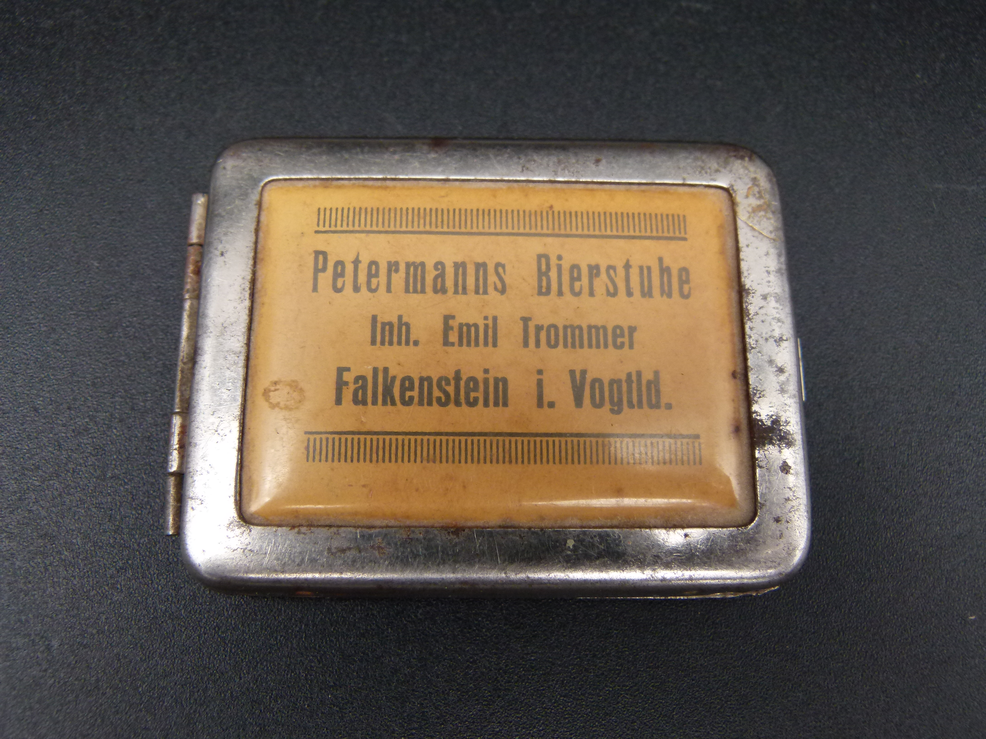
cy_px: 370
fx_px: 940
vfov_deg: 42.9
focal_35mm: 33
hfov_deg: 55.4
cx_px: 493
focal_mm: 5.9
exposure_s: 1/60
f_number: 3
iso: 200
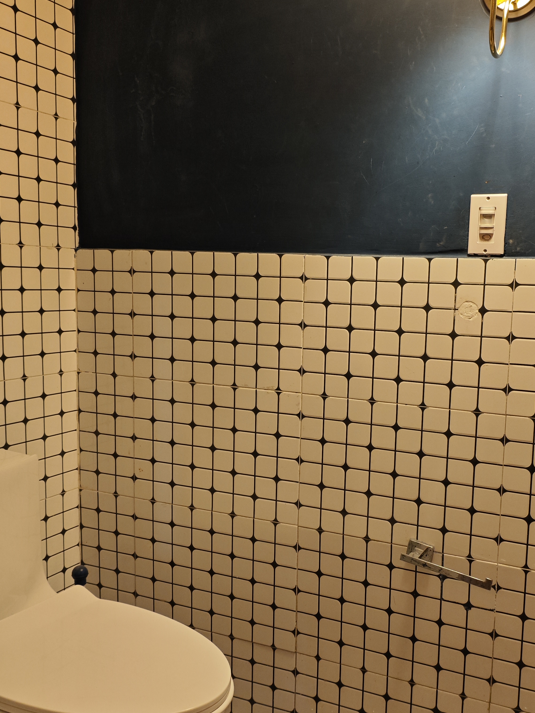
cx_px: 354
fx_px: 721
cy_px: 377
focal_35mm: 35
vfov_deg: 52.6
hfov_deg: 40.2
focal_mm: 4.94
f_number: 1.59
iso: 250
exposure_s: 1/24
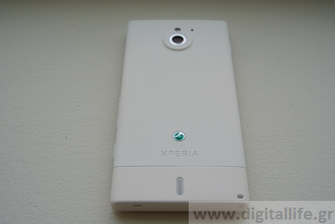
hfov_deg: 45.4
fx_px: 401
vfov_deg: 31.3
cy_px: 113
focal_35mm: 43
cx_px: 165
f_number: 4.2
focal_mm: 15.7
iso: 100
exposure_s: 1/200
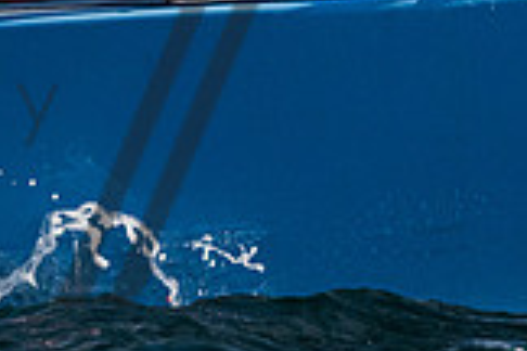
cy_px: -348
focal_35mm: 1968
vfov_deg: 0.7
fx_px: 28807
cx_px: 227
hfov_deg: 1.0
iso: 400
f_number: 5.6
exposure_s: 1/8000
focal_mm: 400
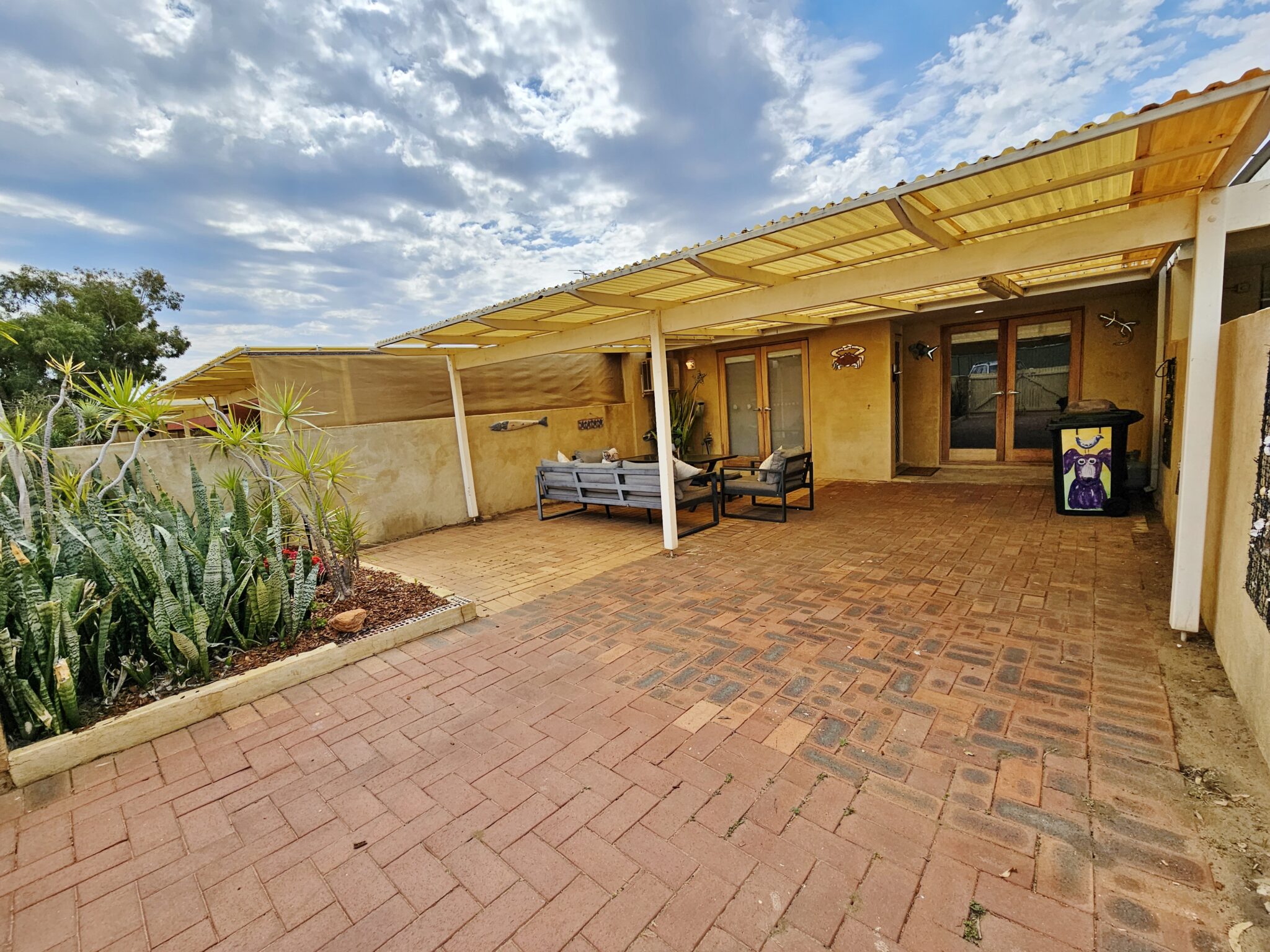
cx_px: 635
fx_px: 477
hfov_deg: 106.2
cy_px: 476
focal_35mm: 13
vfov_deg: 89.9
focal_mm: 2.2
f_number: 2.2
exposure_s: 1/2222
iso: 50
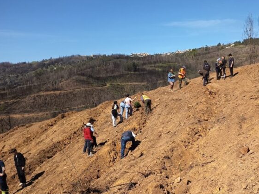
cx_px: 225
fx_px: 329
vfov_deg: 32.1
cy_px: 151
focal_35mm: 44
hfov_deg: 40.2
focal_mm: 5.24
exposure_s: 1/519
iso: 52
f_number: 1.7
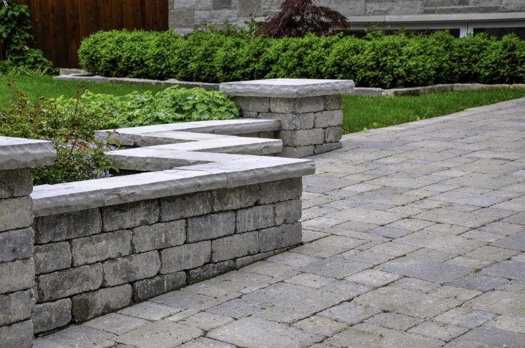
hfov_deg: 21.9
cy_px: 174
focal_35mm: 93
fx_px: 1354
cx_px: 262
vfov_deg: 14.7
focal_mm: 62
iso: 200
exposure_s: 1/100
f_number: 9
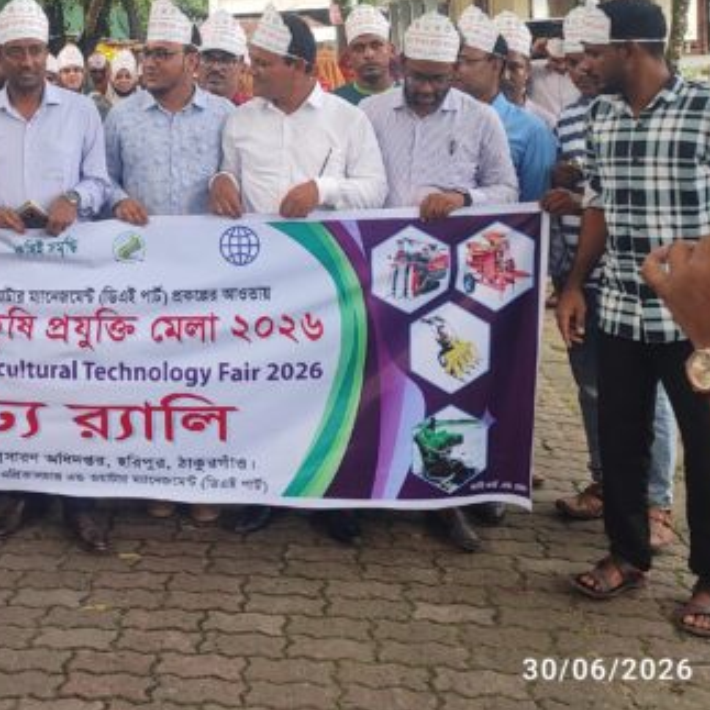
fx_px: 1114
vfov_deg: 34.3
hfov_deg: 33.5
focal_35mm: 48
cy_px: 145
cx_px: 74
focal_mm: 6.04
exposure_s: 1/50
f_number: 1.9
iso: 50
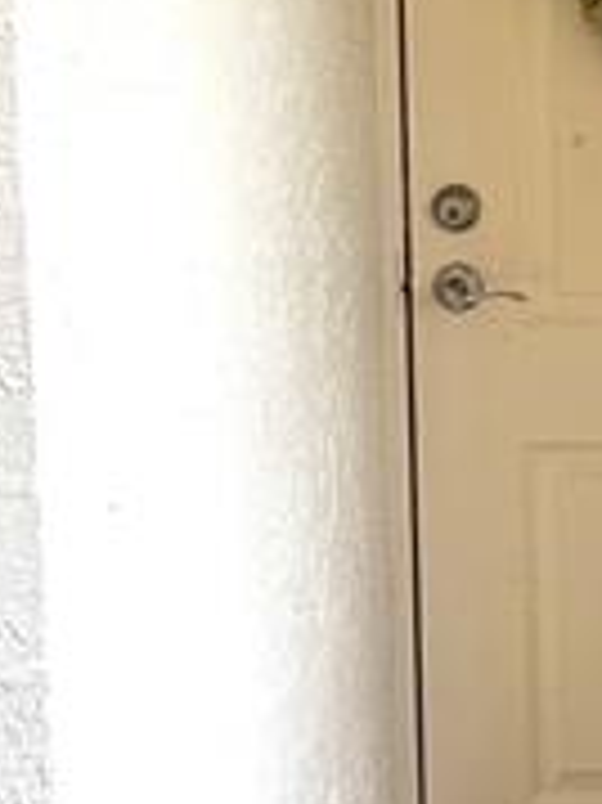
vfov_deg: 31.0
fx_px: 1393
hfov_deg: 22.5
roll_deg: +0.9
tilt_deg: -5.8
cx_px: 719
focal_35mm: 60
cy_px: 112
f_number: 2.2
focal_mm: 2.22
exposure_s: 1/121
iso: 50
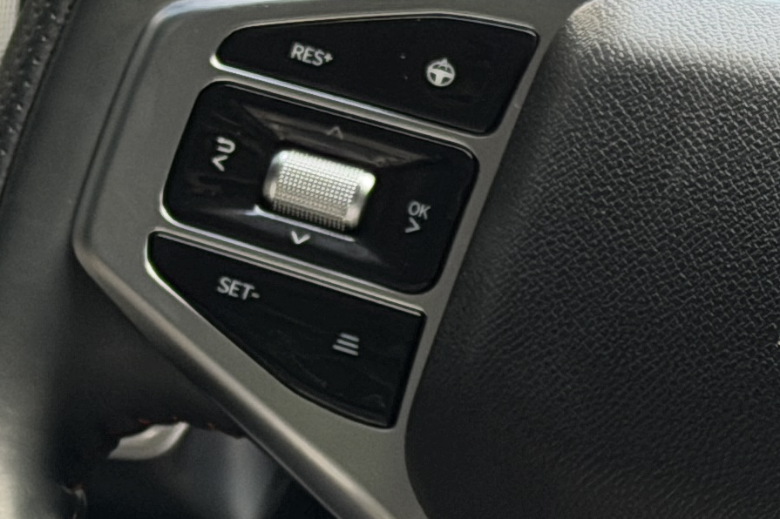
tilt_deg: -12.9
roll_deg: -0.9
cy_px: 366
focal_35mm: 225
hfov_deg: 9.0
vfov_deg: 6.1
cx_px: 919
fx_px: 4873
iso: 200
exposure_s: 1/61
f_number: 1.78
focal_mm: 6.76
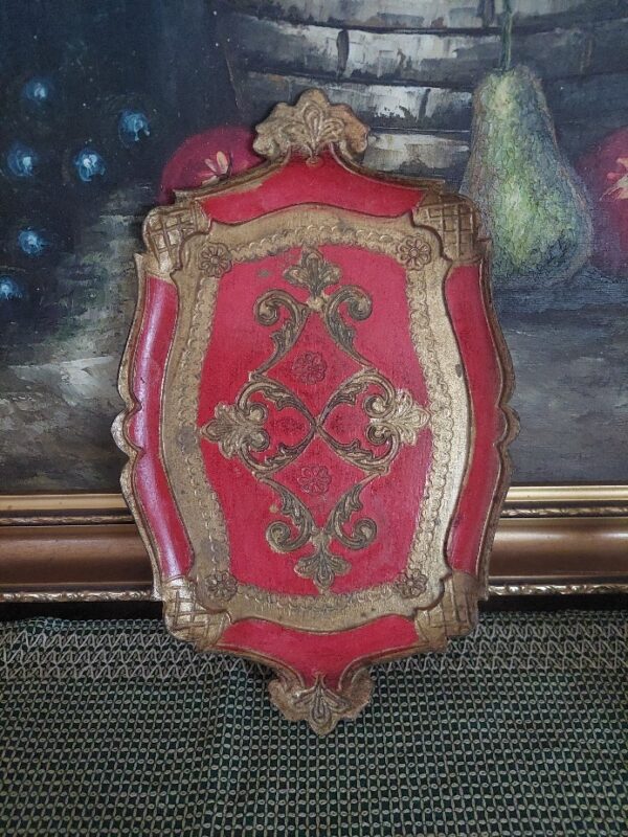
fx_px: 581
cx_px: 314
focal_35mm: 24
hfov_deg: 56.8
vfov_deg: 71.6
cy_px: 418
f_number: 1.8
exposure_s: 1/17
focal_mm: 5.23
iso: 2000
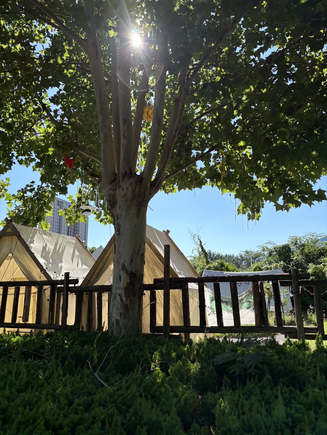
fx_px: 327
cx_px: 164
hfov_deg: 53.1
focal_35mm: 26
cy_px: 218
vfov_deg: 67.3
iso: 50
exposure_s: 1/1458
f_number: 1.6
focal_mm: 5.96
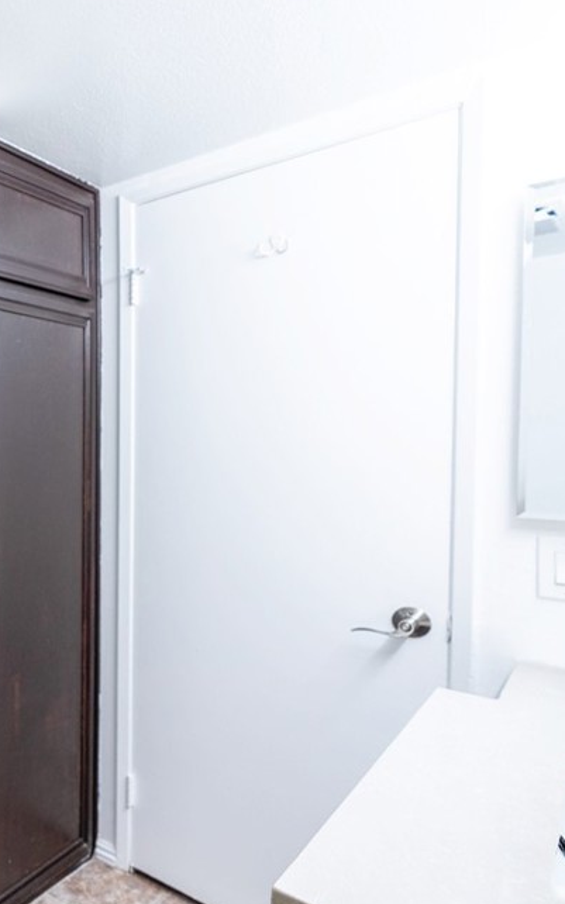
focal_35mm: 26
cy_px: 467
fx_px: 641
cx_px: -142
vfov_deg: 70.4
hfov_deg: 35.3
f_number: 4
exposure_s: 1/60
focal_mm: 16
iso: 125
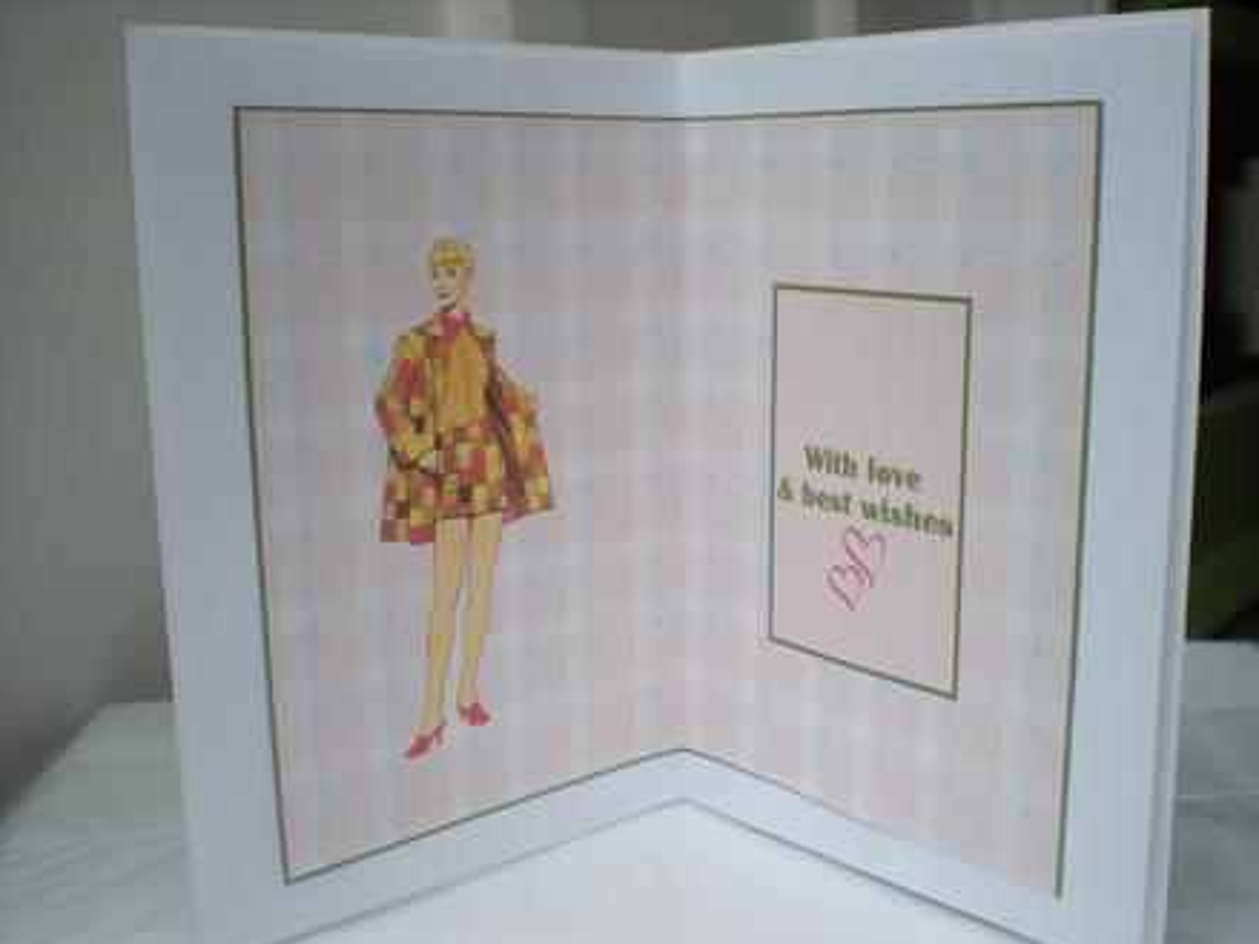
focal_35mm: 39
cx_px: 642
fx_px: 1418
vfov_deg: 36.8
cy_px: 476
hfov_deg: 47.9
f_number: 4.6
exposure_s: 1/210
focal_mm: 6.3
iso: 64
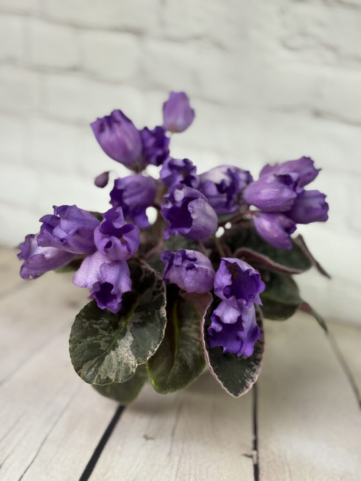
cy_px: 240
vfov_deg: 36.8
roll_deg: -4.0
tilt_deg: -27.6
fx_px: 723
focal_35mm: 52
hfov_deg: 28.0
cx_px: 180
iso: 64
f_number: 1.6
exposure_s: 1/60
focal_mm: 5.96
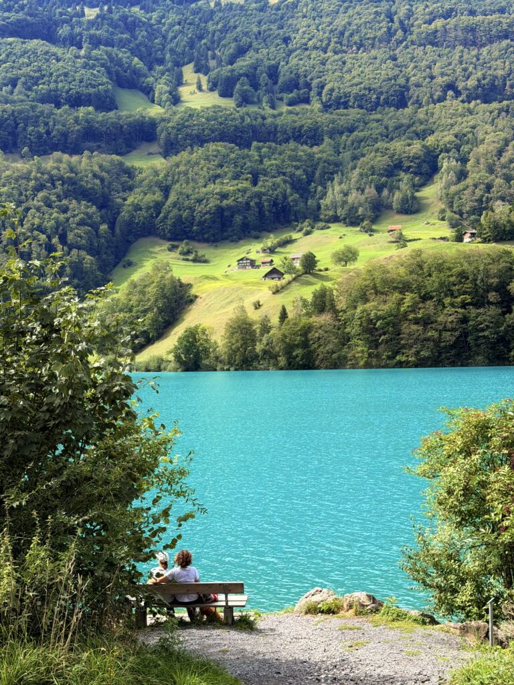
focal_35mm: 48
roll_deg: +3.1
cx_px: 257
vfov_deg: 39.7
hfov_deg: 30.3
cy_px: 342
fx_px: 950
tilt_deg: +0.1
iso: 80
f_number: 1.78
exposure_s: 1/1330
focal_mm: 6.76
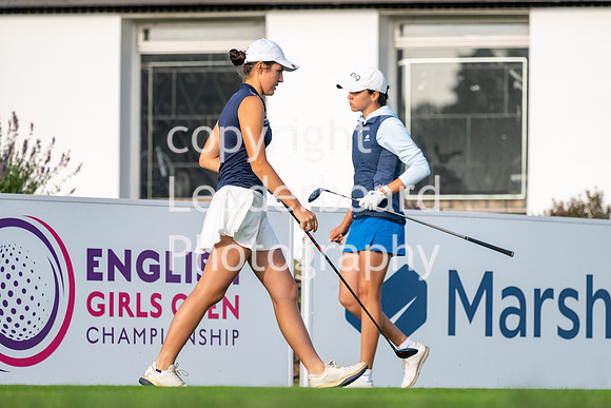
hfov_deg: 6.4
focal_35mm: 320
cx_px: 326
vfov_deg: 4.3
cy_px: 212
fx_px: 5433
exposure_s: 1/2500
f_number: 5
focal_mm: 300
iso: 400
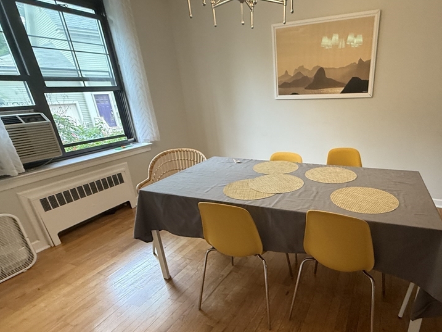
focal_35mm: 20
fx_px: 255
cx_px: 284
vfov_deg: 65.5
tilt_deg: -23.0
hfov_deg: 79.8
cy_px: 195
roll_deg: +0.5
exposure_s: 1/60
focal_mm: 2.22
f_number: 2.2
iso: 400
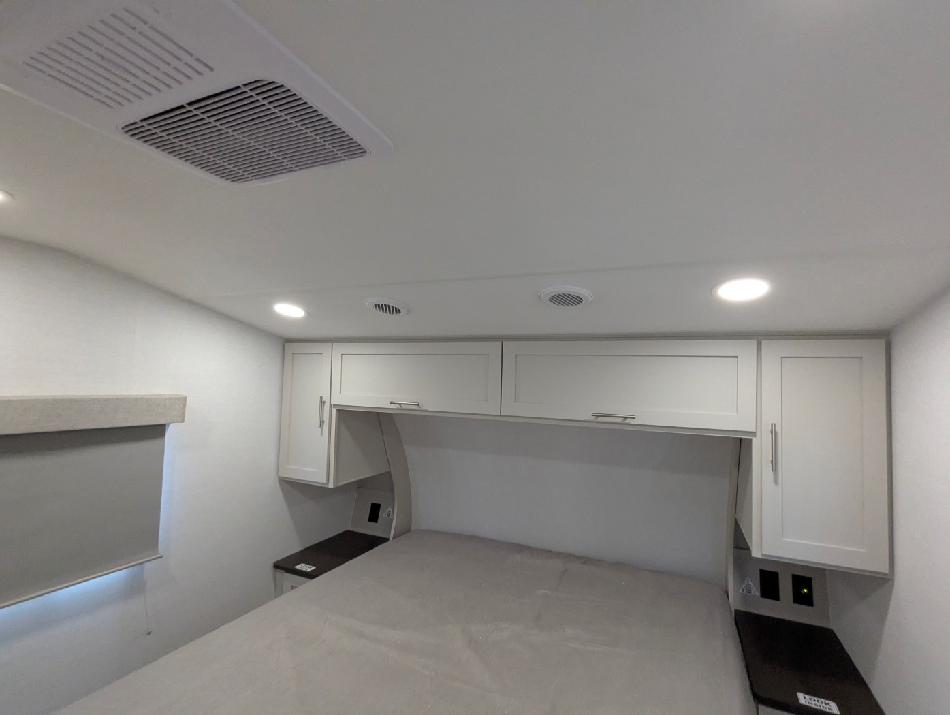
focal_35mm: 16
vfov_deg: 78.2
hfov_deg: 94.4
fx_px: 440
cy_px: 358
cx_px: 475
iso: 694
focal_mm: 2.35
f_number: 2.2
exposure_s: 1/61
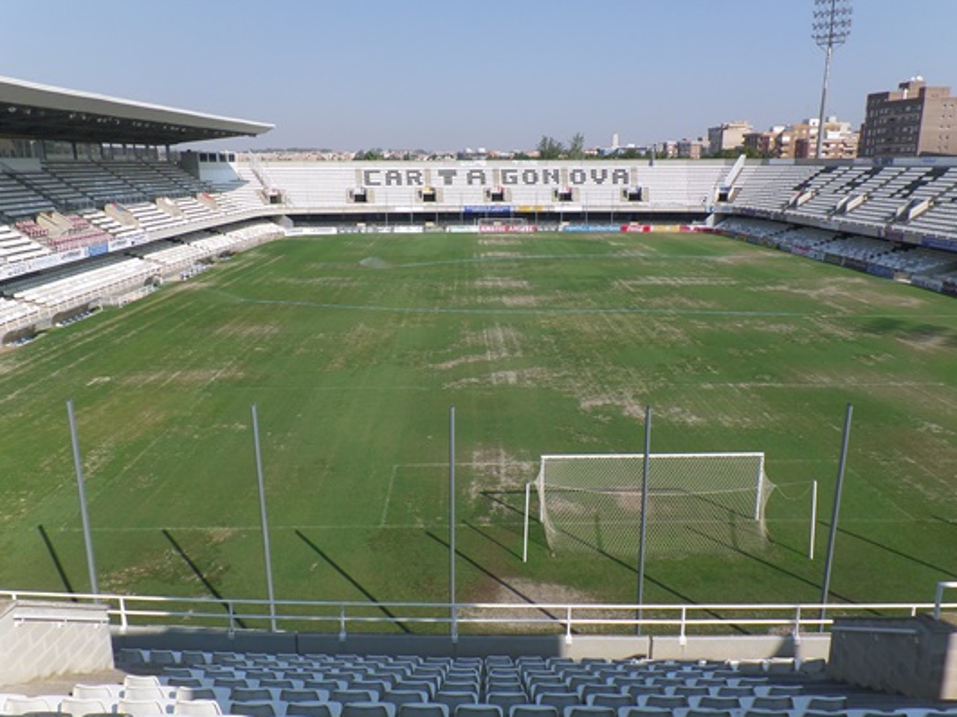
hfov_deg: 67.3
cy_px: 349
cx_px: 469
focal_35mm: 26
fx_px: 719
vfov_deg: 53.0
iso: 100
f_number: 3.5
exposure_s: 1/1000
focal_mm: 4.1
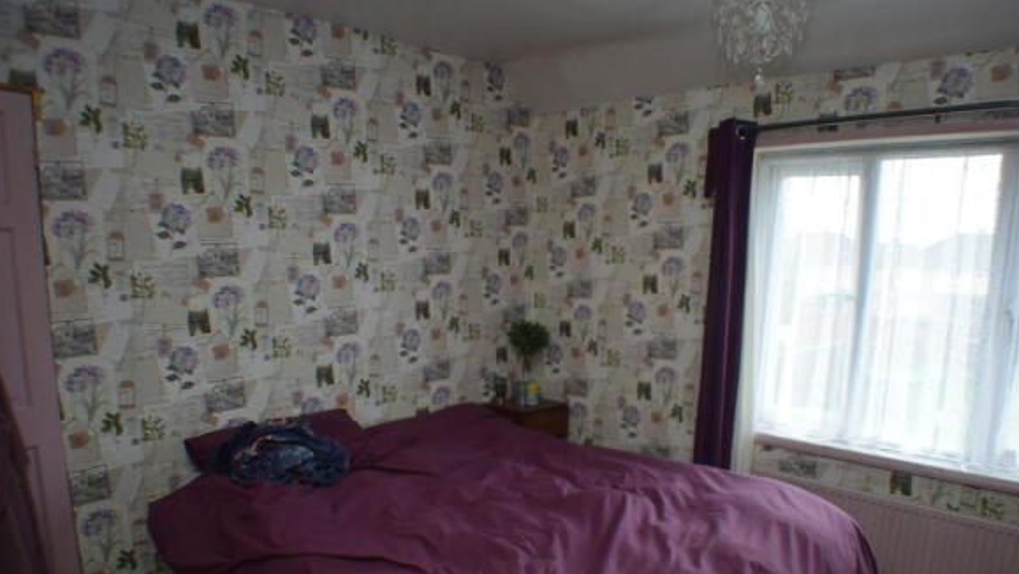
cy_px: 383
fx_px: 865
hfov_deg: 60.9
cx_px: 552
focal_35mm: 32
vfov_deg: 36.3
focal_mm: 18
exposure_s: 1/60
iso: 900
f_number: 3.5
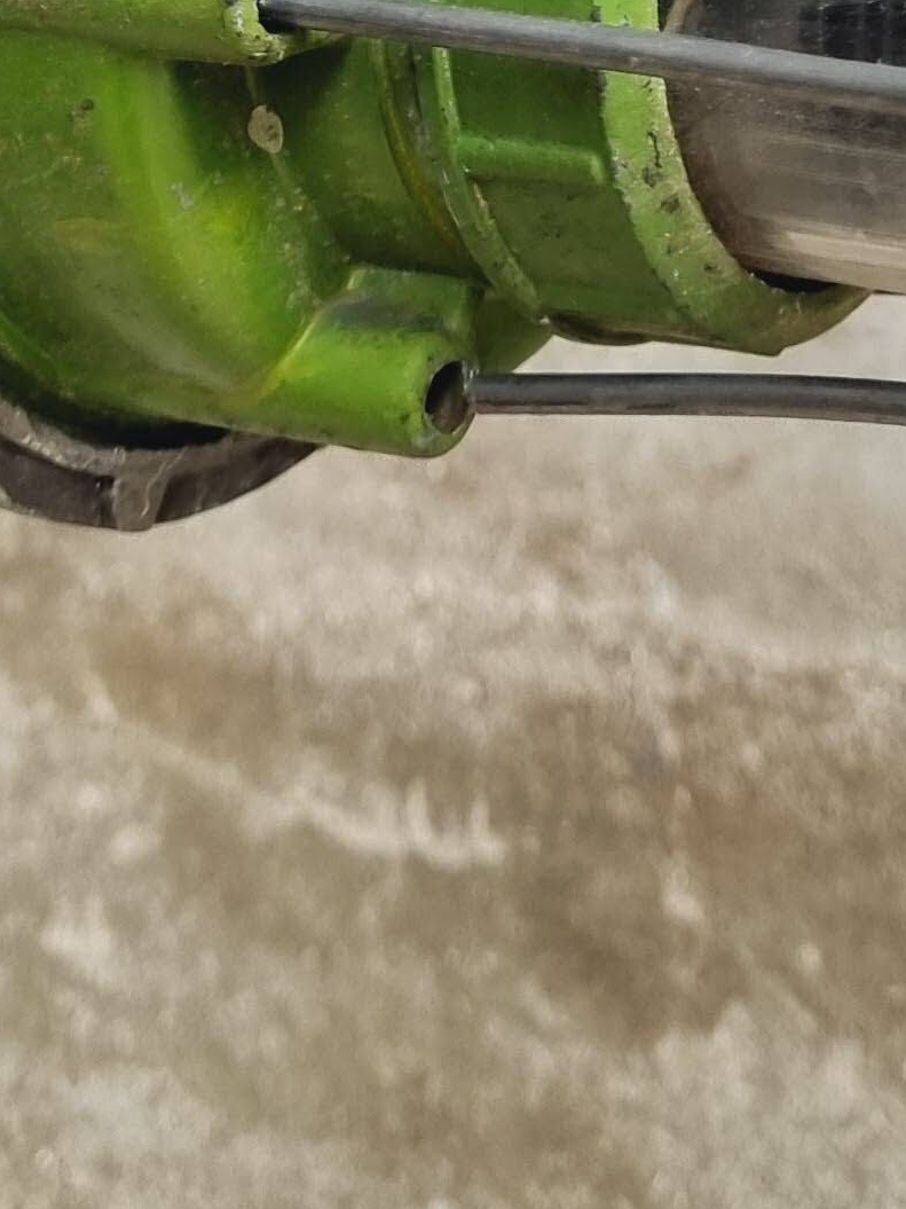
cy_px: -456
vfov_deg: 19.5
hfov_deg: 16.2
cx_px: 574
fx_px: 3176
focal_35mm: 91
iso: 160
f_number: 1.8
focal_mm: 6.7
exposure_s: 1/100
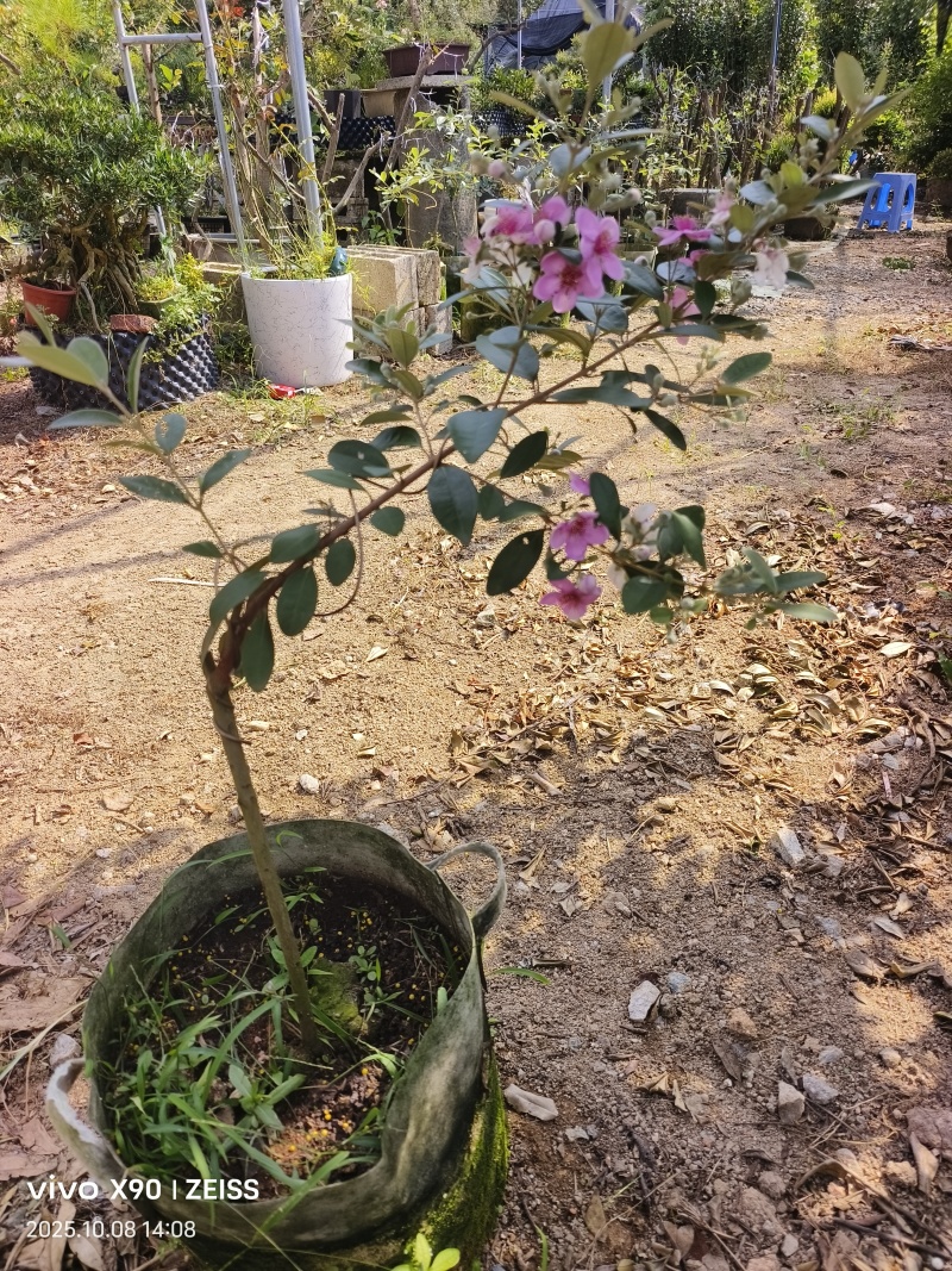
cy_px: 636
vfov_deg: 73.9
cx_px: 476
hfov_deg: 58.9
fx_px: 844
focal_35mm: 23
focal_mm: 5.5
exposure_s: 1/887
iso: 72
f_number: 1.75
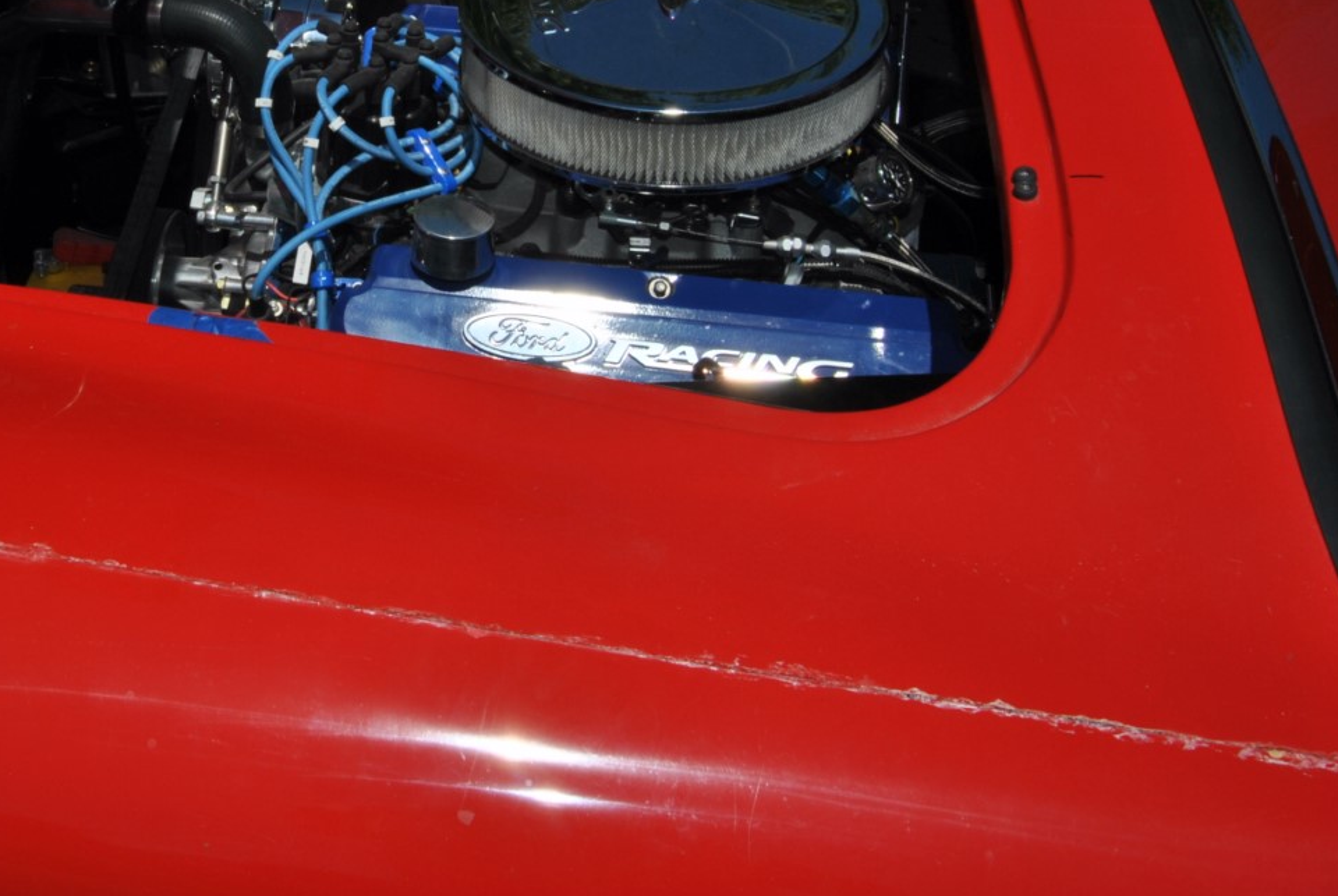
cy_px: 161
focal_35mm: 45
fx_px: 1675
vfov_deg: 29.2
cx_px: 319
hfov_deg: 42.1
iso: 100
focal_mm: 18
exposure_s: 1/200
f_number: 20
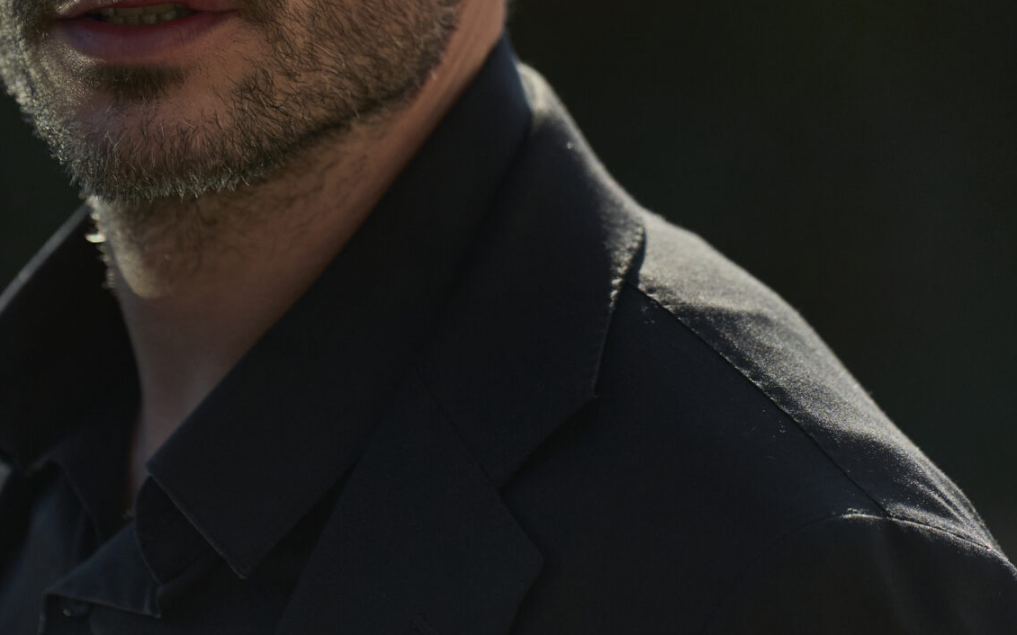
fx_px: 12804
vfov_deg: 2.8
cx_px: 437
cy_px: 22
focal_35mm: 462
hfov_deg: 4.5
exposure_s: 1/8000
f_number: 2.8
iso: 400
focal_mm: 200
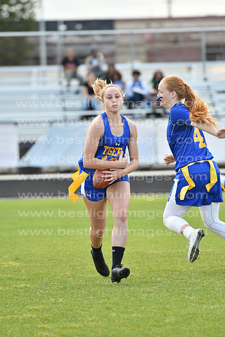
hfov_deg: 4.6
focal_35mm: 300
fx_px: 2811
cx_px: 112
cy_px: 168
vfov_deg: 6.9
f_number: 4
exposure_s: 1/2000
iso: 800
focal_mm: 200
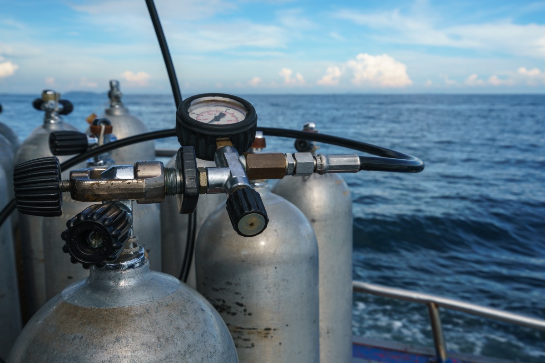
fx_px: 530
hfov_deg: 54.4
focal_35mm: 35
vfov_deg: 37.9
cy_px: 182
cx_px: 272
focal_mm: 35
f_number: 11
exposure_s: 1/200
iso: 250
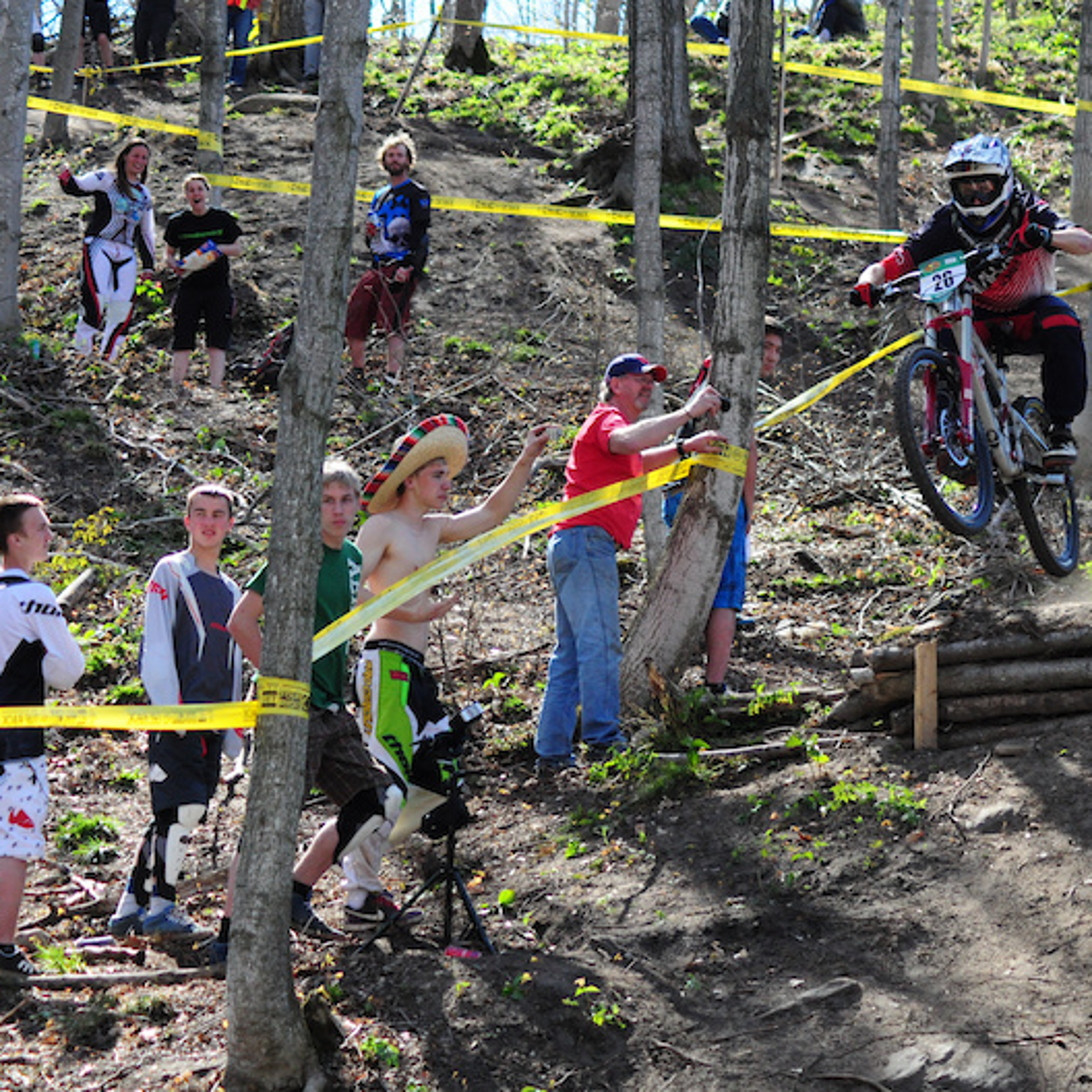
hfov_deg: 12.9
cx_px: 813
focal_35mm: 135
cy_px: 547
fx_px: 4818
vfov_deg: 12.9
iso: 1250
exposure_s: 1/1250
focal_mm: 70
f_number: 5.6
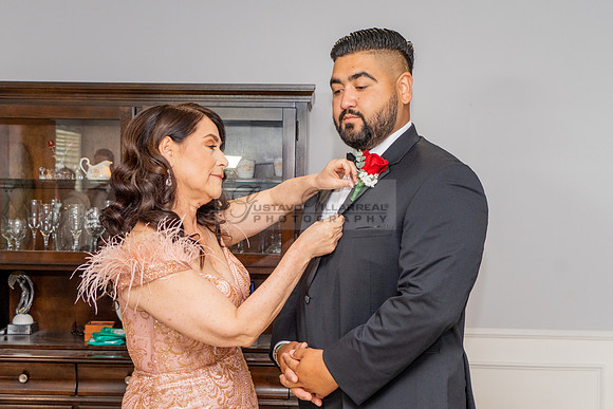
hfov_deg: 39.3
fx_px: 859
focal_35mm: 50
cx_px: 302
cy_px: 239
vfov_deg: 26.8
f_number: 4
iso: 640
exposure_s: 1/160
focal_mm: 38
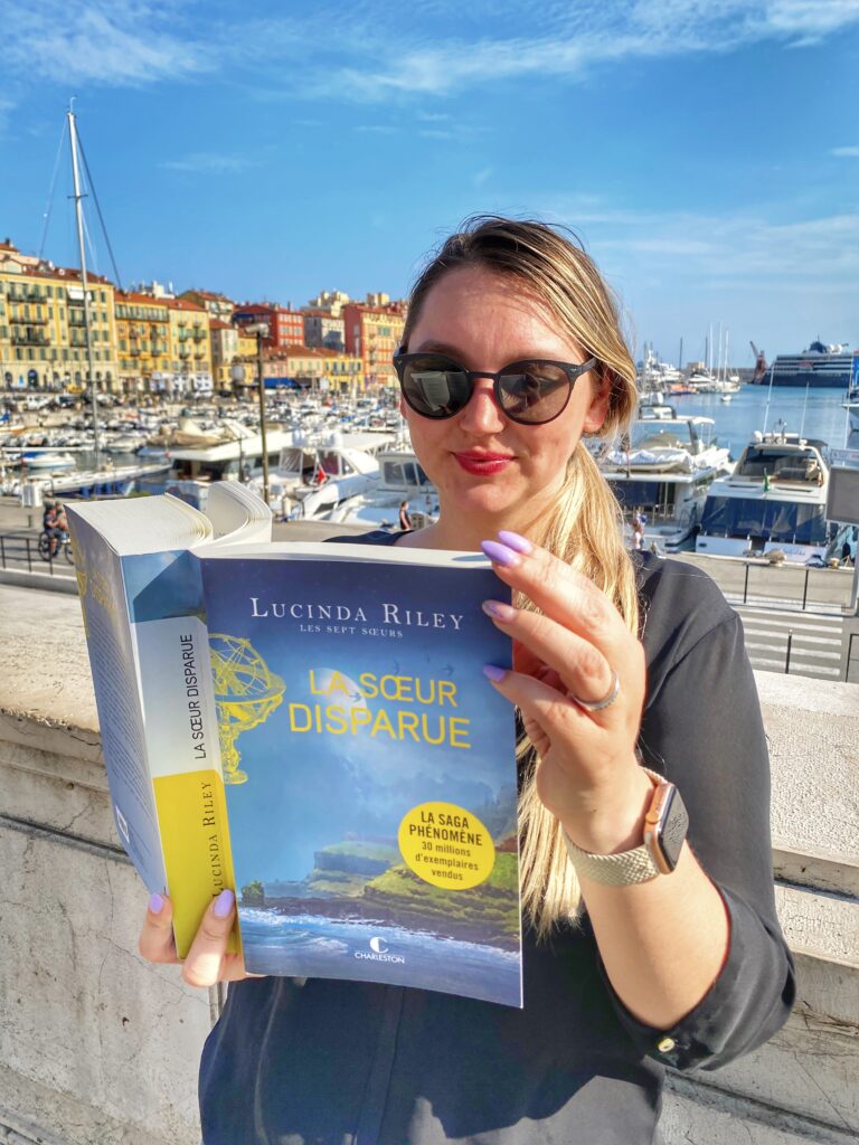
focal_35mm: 26
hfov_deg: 53.1
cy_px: 572
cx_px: 430
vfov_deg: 67.3
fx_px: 860
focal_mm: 4.25
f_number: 1.8
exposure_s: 1/2358
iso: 32
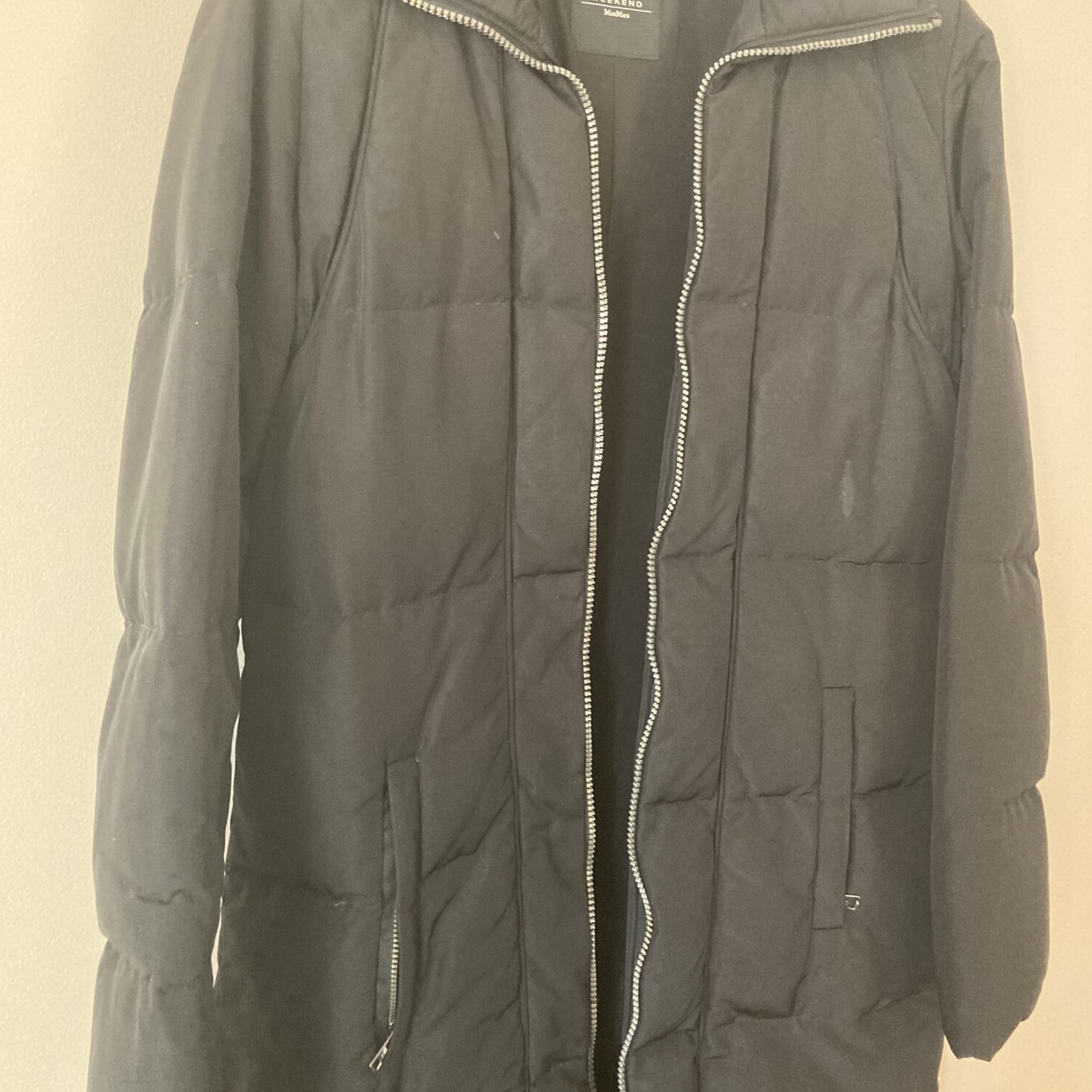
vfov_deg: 48.3
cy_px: 470
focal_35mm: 34
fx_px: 1213
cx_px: 548
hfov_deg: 48.5
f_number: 1.8
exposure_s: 1/40
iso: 400
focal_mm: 3.99
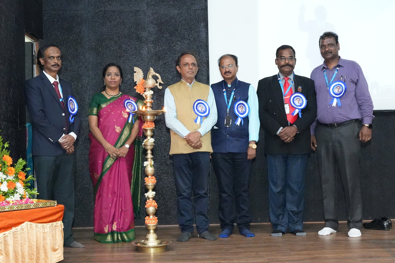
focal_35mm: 52
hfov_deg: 38.2
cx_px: 199
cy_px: 132
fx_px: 571
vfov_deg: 26.0
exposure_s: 1/160
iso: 12800
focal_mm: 34.4
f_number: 6.3
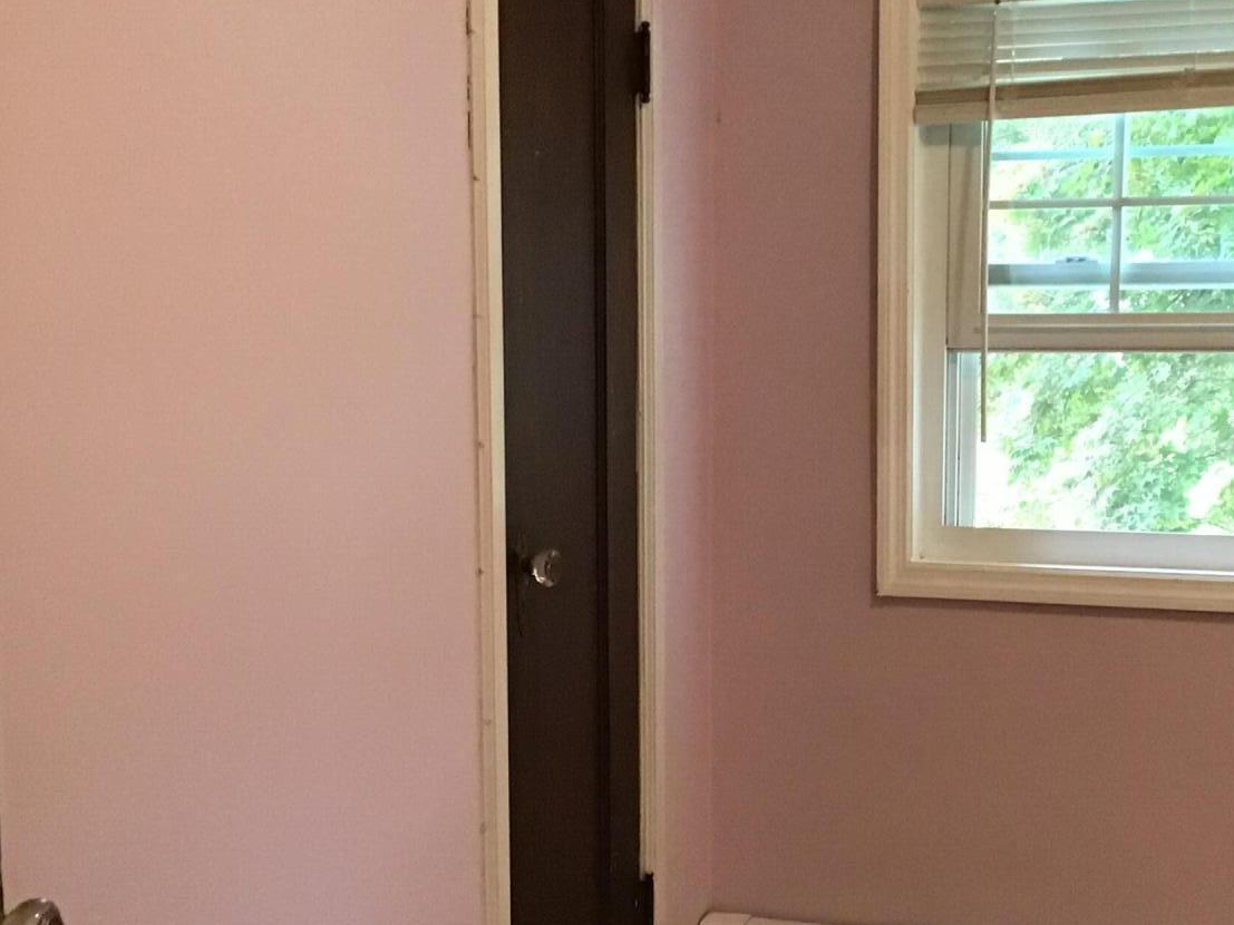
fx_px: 1996
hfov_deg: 34.3
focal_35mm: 56
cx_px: 705
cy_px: 526
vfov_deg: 26.1
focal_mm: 3.3
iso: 160
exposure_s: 1/30
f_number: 2.4
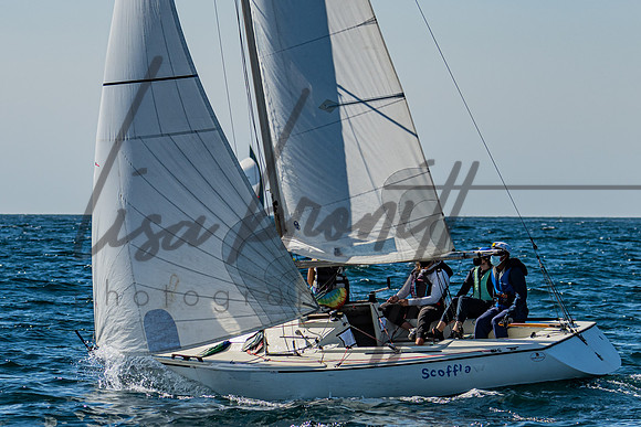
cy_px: 169
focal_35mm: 302
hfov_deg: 6.8
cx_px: 323
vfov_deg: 4.6
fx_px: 5373
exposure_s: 1/1250
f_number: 4.8
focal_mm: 130
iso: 100
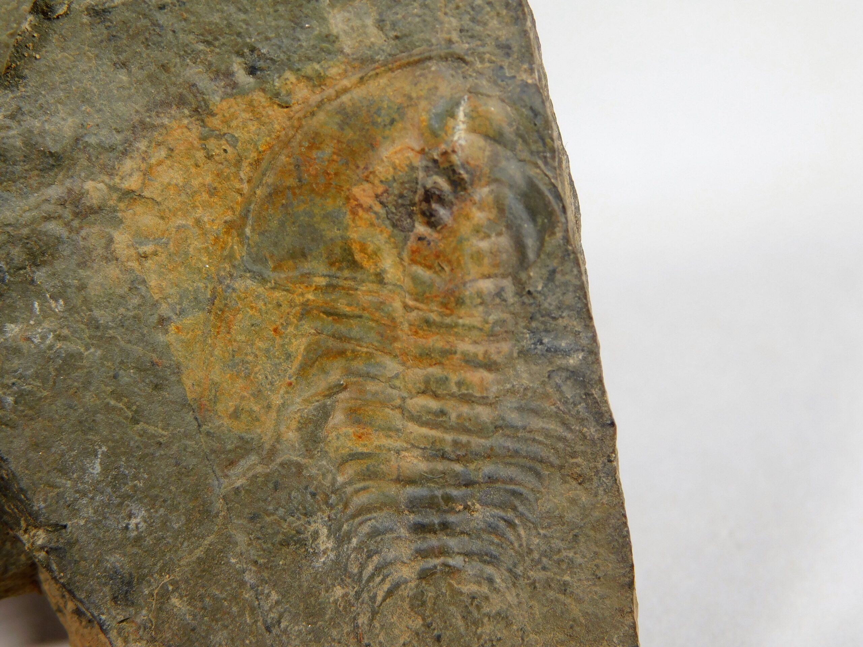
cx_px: 432
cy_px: 324
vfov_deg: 14.9
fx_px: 2468
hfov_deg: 19.8
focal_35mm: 99
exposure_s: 1/160
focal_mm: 17.6
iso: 125
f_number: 4.6
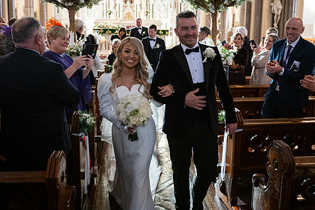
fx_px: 315
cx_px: 157
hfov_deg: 53.1
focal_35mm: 36
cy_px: 77
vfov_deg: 36.6
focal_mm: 27
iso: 1600
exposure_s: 1/160
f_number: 3.5
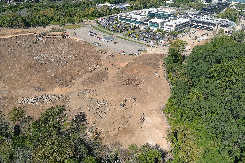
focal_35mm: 29
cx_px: 122
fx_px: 197
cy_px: 82
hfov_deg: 63.7
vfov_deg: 45.0
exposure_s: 1/1250
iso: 100
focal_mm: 10.57
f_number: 2.8
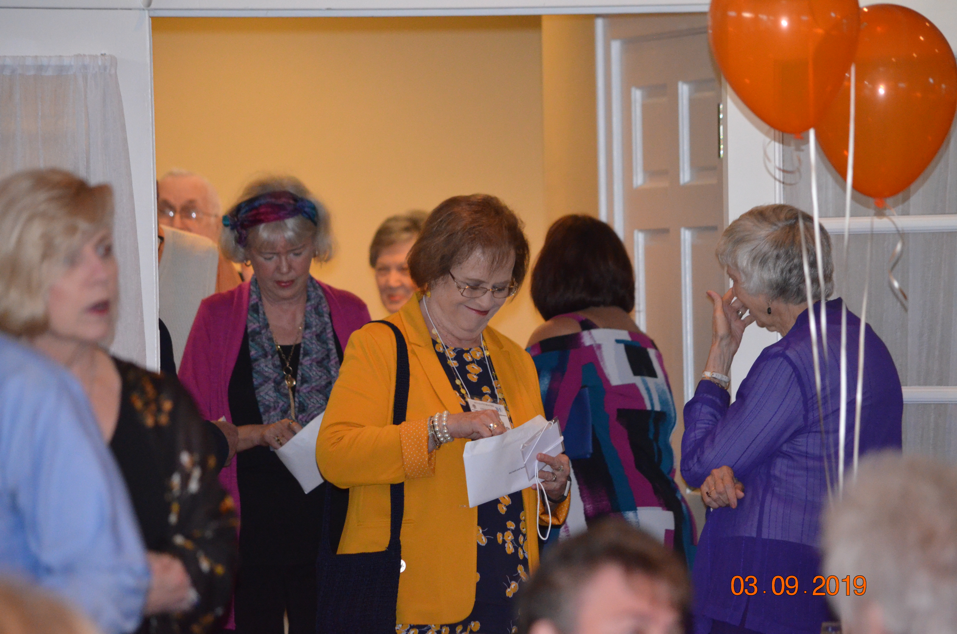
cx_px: 478
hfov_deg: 6.6
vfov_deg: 4.3
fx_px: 8356
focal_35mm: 315
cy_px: 317
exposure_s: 1/60
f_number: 5.3
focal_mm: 210
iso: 3200
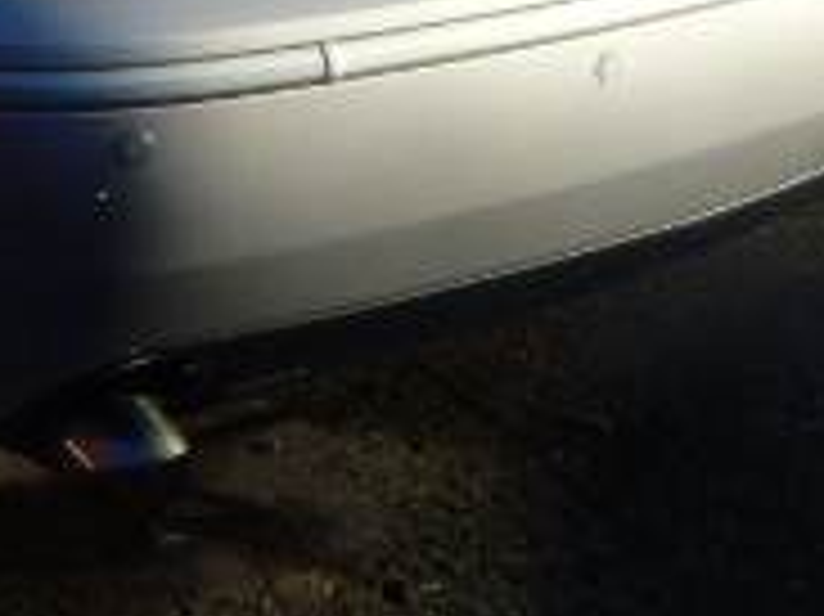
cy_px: -211
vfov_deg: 14.4
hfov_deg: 18.7
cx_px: -230
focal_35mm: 98
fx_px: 2331
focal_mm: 5
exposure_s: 1/125
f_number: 11
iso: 200
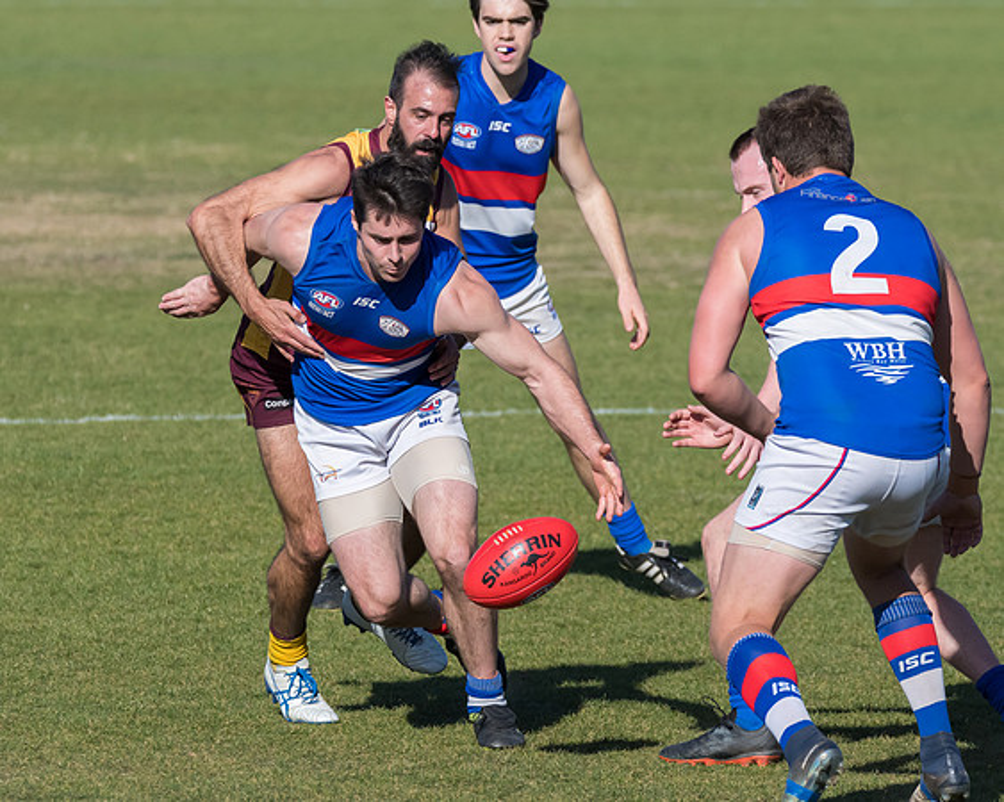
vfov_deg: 2.5
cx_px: 392
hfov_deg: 3.1
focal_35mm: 618
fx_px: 18355
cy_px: 406
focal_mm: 360
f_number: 8
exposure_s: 1/5000
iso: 800
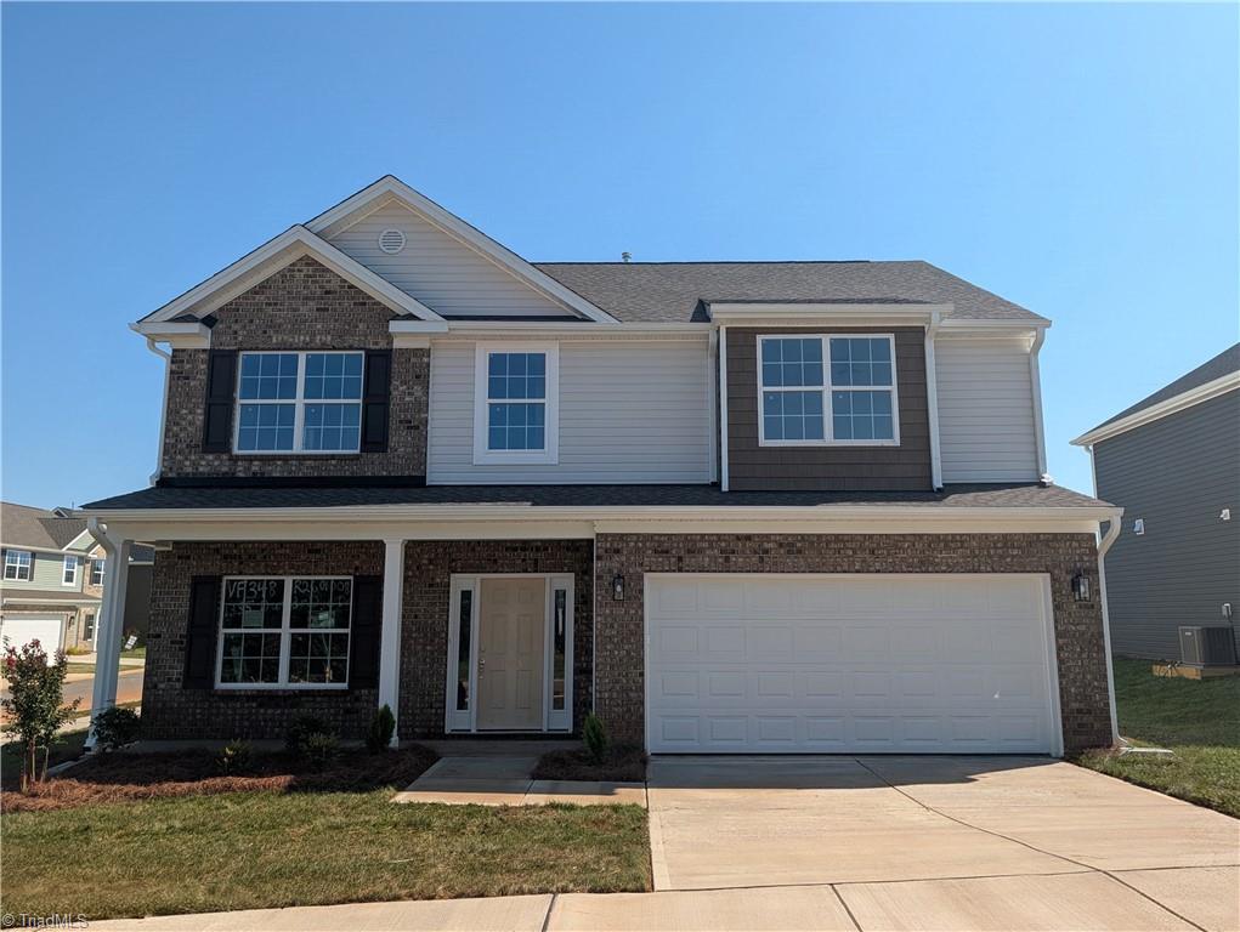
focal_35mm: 24
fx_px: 861
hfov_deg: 71.5
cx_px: 620
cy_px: 466
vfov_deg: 56.9
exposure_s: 1/1111
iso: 21
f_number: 1.68
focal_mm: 6.9
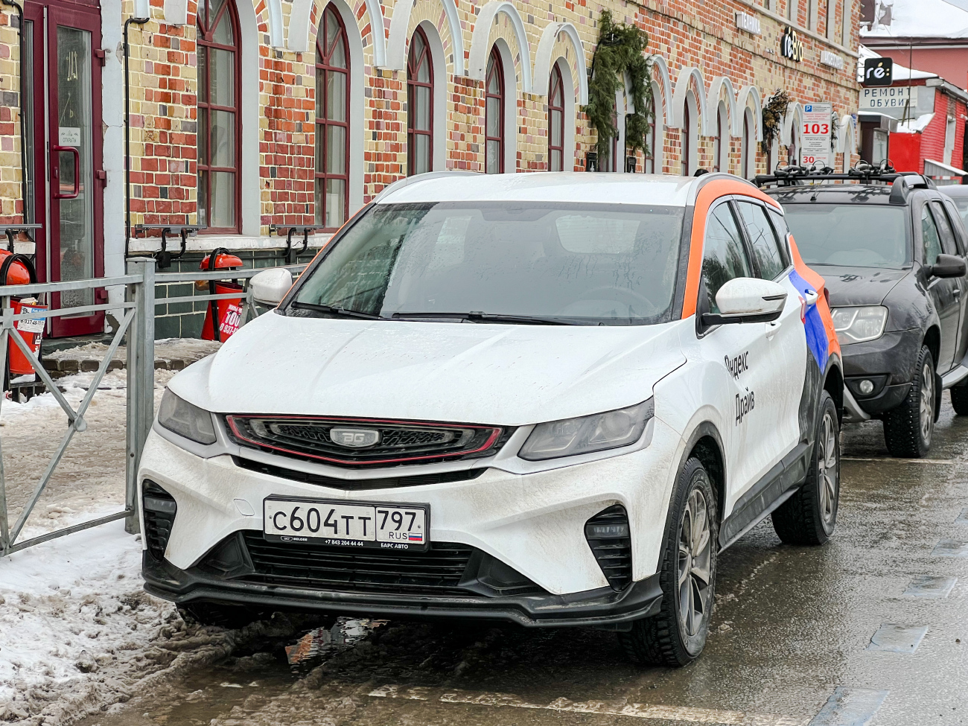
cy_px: 363
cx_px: 484
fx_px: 2153
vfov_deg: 19.1
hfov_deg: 25.3
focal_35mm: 77
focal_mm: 9
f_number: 2.8
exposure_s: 1/156
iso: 32
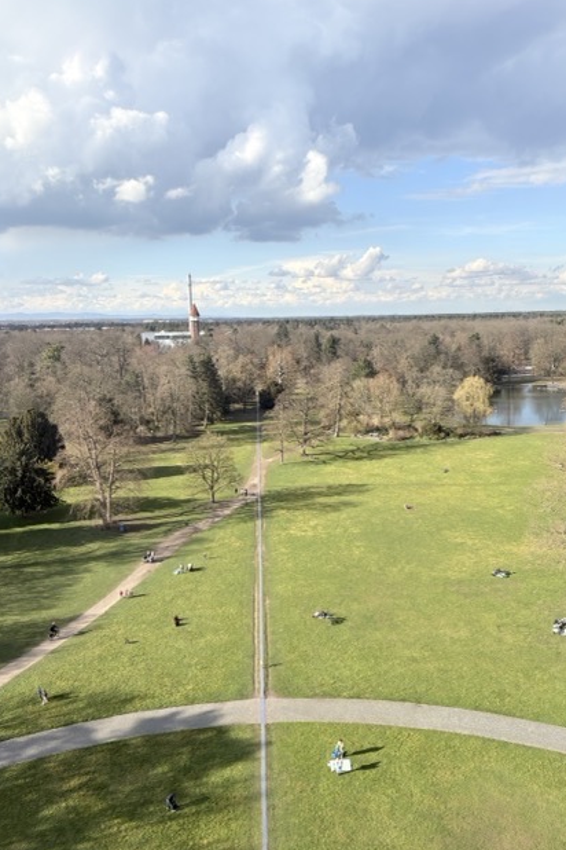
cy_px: 419
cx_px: 295
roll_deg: +0.7
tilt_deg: -6.2
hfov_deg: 46.4
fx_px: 660
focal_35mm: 28
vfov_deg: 65.5
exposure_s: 1/2364
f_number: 1.6
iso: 50
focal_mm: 5.96
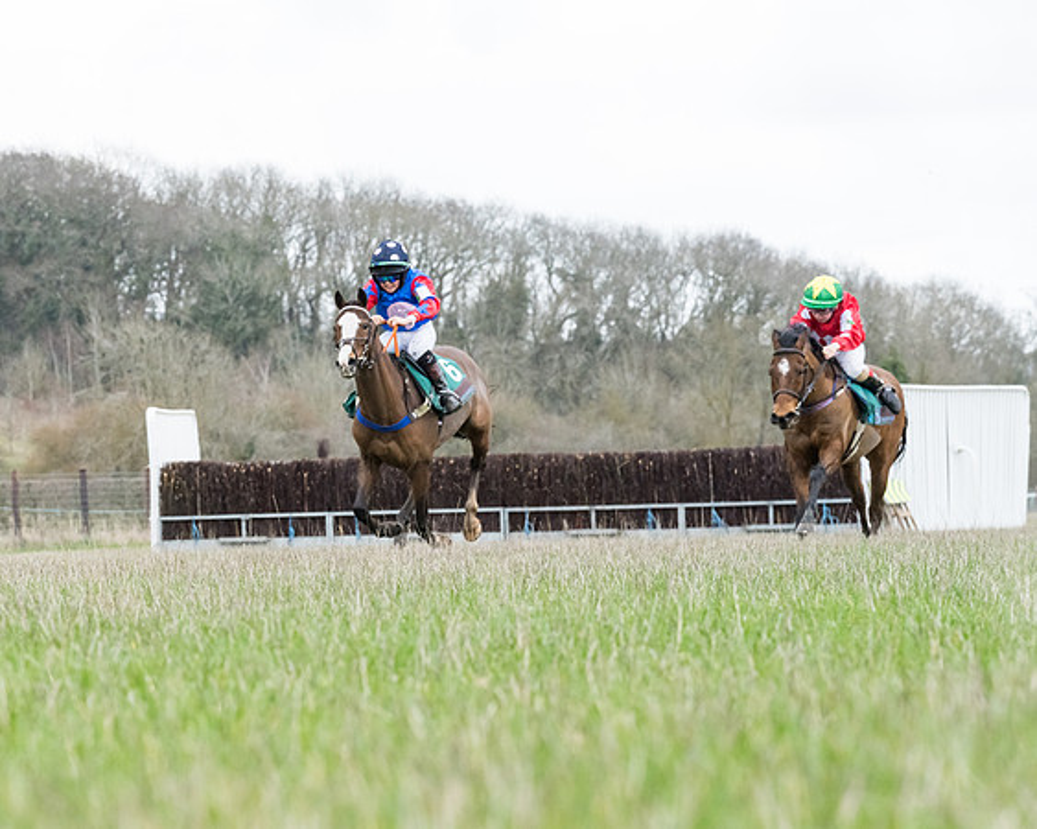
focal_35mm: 251
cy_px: 476
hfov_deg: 7.7
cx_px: 28
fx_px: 7709
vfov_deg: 6.2
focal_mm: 135
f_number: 8
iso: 1000
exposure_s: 1/1000
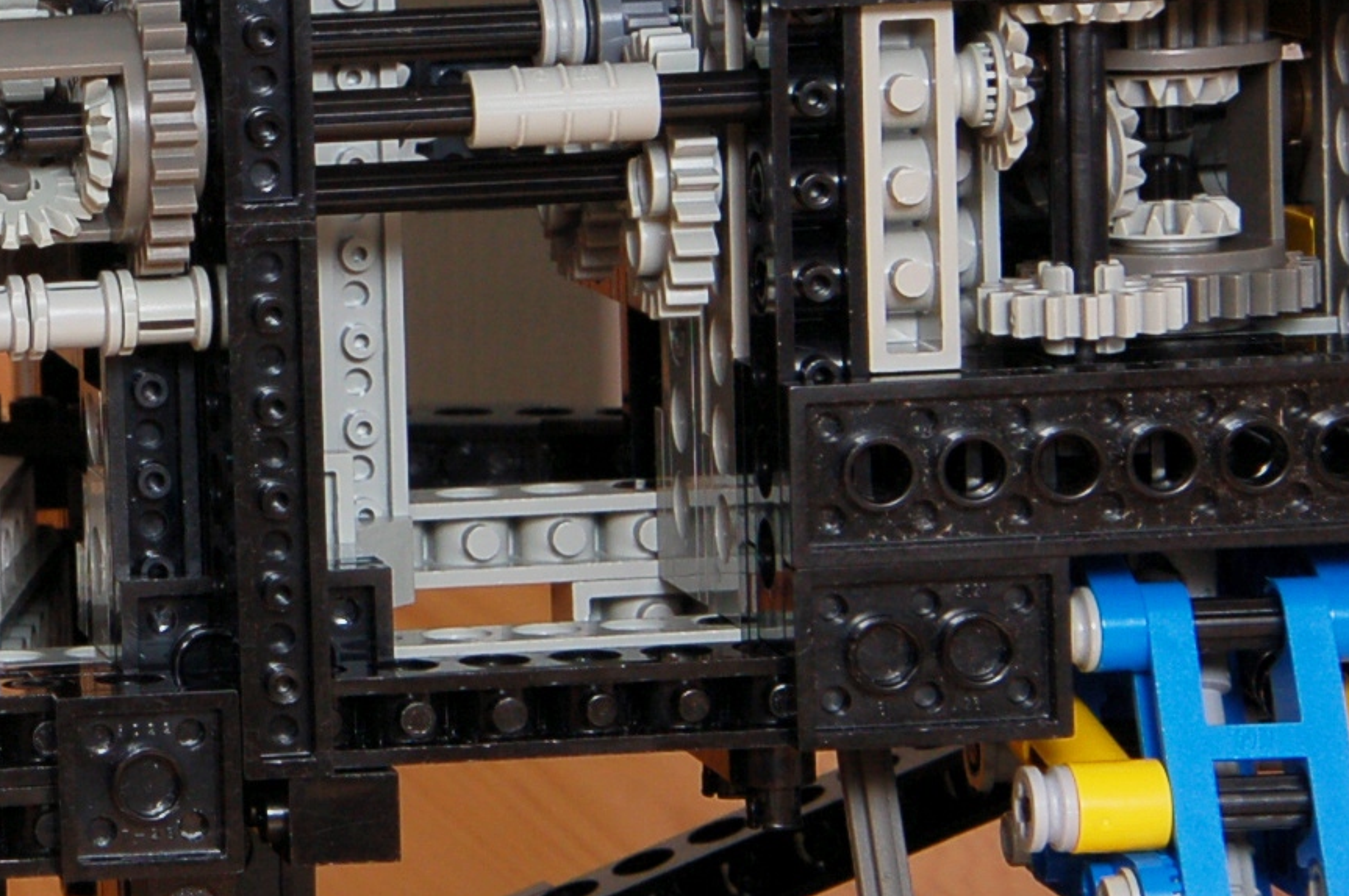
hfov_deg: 8.4
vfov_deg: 5.6
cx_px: -369
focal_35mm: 243
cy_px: 216
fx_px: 9094
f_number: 13
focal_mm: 62
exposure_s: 1/60
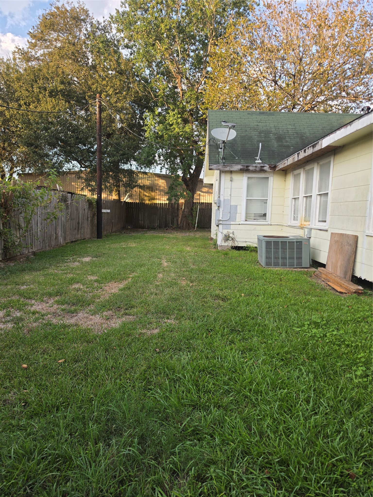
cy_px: 248
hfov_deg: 58.9
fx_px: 330
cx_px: 186
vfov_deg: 73.9
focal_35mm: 23
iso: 32
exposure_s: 1/359
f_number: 1.4
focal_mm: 6.5
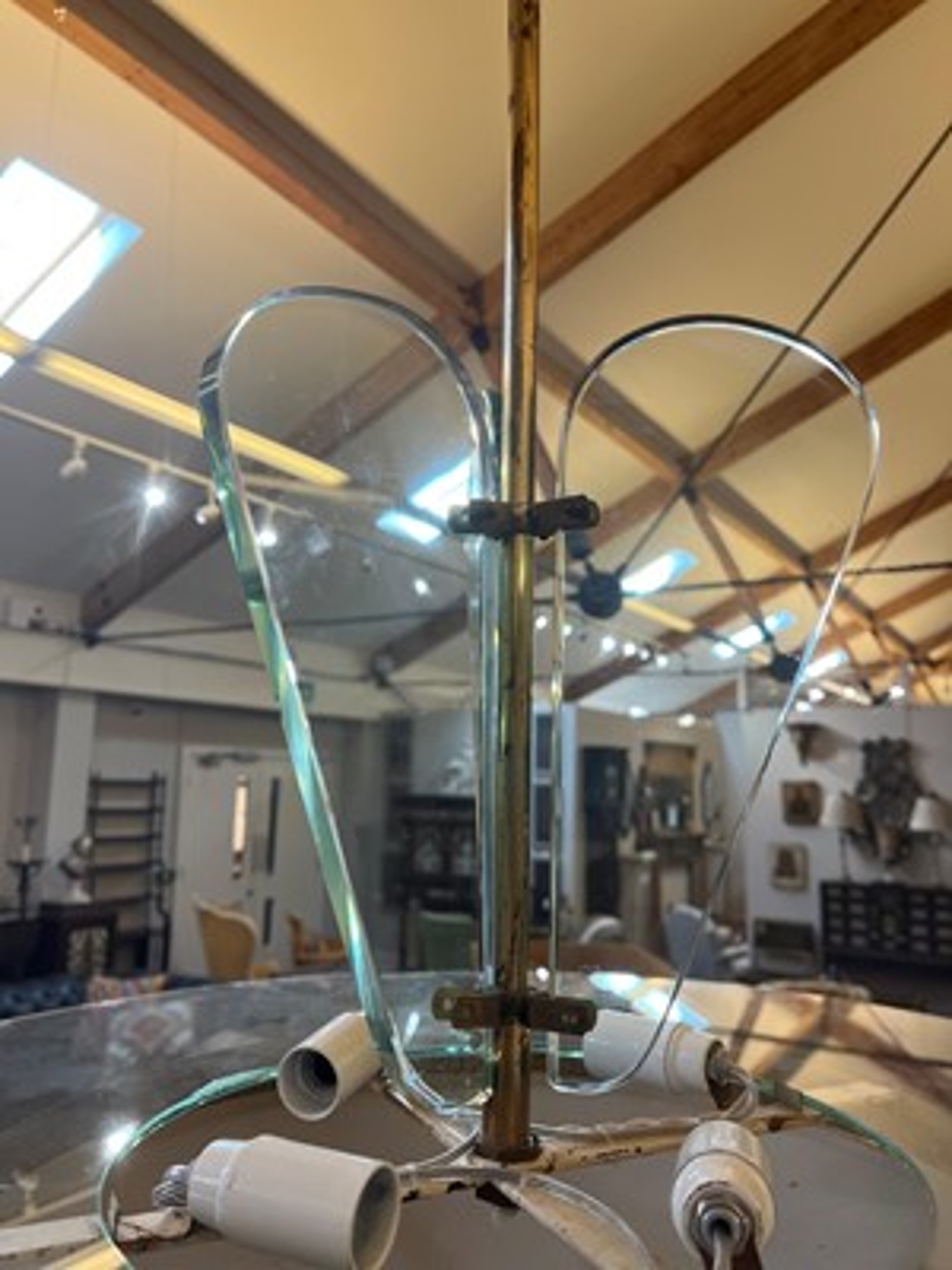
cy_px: 635
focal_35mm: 26
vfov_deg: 67.3
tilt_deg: +8.6
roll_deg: -1.1
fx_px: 953
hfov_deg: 53.1
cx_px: 476
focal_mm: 5.1
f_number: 1.6
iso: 80
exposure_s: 1/100
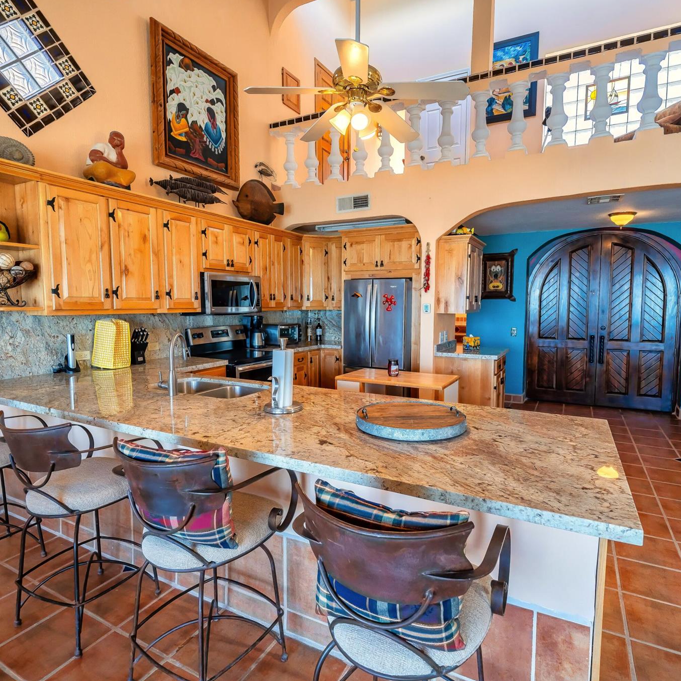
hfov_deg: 80.7
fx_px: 401
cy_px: 339
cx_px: 354
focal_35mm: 18
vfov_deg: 80.7
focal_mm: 14
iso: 500
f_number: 4
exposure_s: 1/90
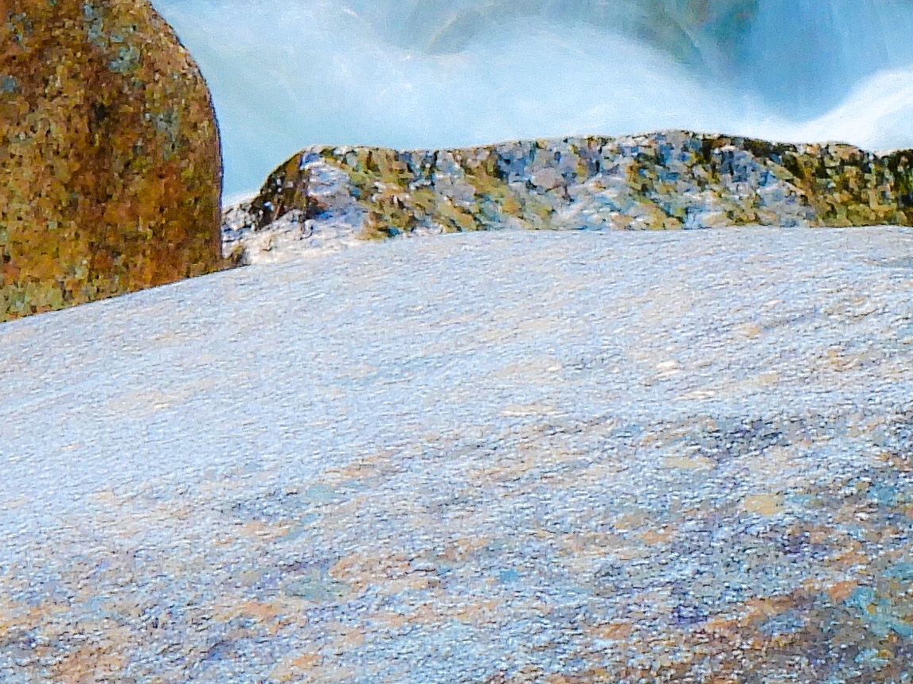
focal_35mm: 964
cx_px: 1094
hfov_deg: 2.1
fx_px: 25423
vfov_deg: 1.5
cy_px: 173
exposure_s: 1/6
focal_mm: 42.8
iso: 110
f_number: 8
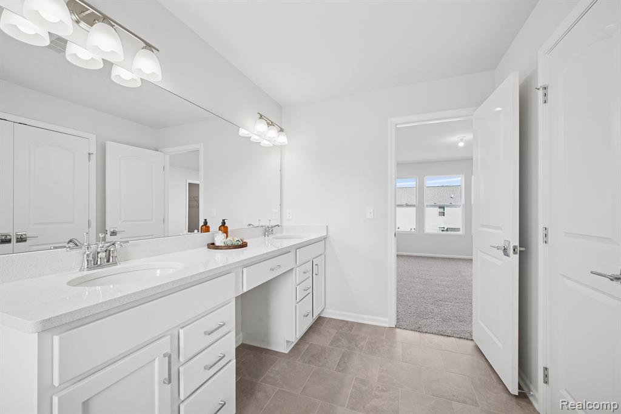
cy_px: 207
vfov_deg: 81.2
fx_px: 242
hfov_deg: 104.2
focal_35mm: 14
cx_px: 310
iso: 80
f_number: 9
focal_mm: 14
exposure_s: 1/4
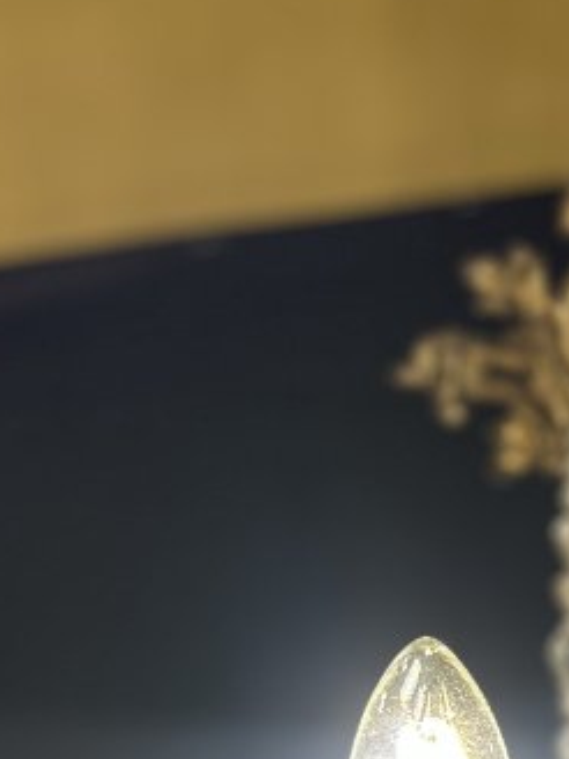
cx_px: 768
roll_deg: +2.0
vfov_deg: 17.3
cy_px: 1317
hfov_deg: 14.8
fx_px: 2082
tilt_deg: +13.5
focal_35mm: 95
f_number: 1.5
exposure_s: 1/164
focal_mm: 5.7
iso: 40
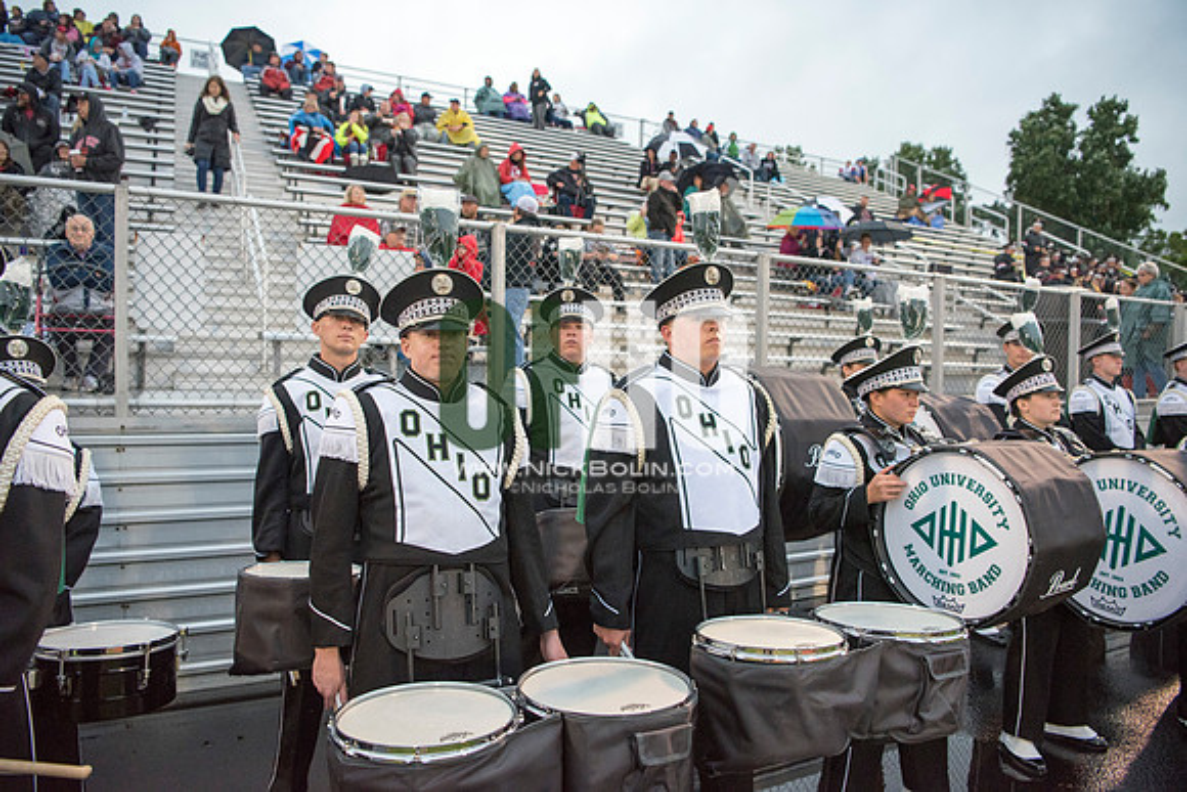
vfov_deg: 53.2
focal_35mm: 24
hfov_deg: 73.7
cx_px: 594
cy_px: 396
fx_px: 791
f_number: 3.2
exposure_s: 1/800
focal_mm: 24
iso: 2000
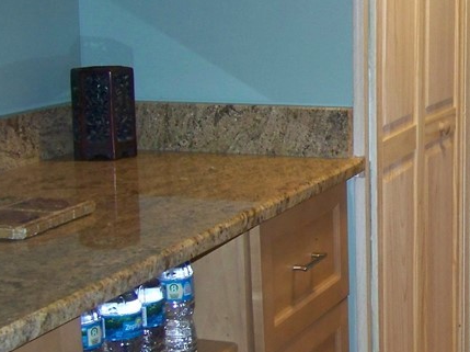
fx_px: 1167
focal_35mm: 86
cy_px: 202
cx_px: 478
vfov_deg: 17.1
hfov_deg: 21.9
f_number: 2.8
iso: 200
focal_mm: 5.85
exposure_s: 1/30
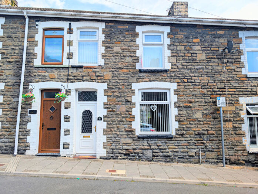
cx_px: 129
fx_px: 179
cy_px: 97
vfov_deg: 56.9
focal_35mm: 24
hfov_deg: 71.5
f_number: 1.68
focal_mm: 6.9
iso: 21
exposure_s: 1/782
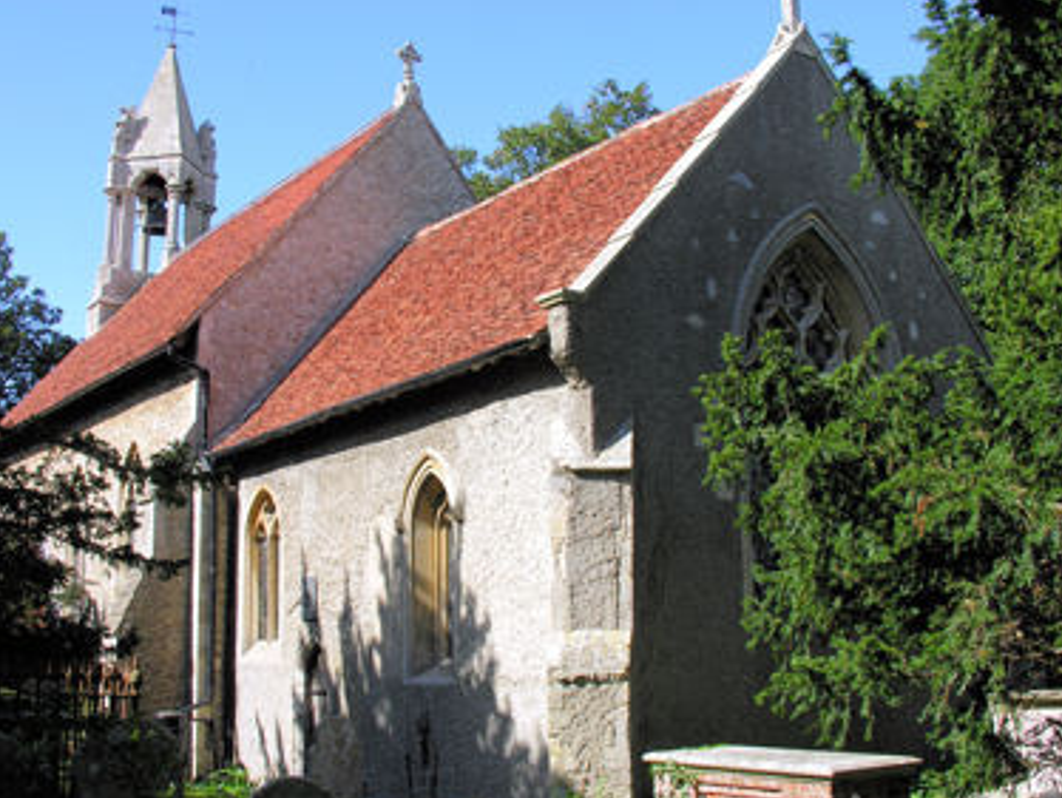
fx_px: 1320
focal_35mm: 43
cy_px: 413
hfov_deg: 43.8
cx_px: 488
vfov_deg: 33.6
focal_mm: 8.9
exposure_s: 1/164
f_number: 5
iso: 50
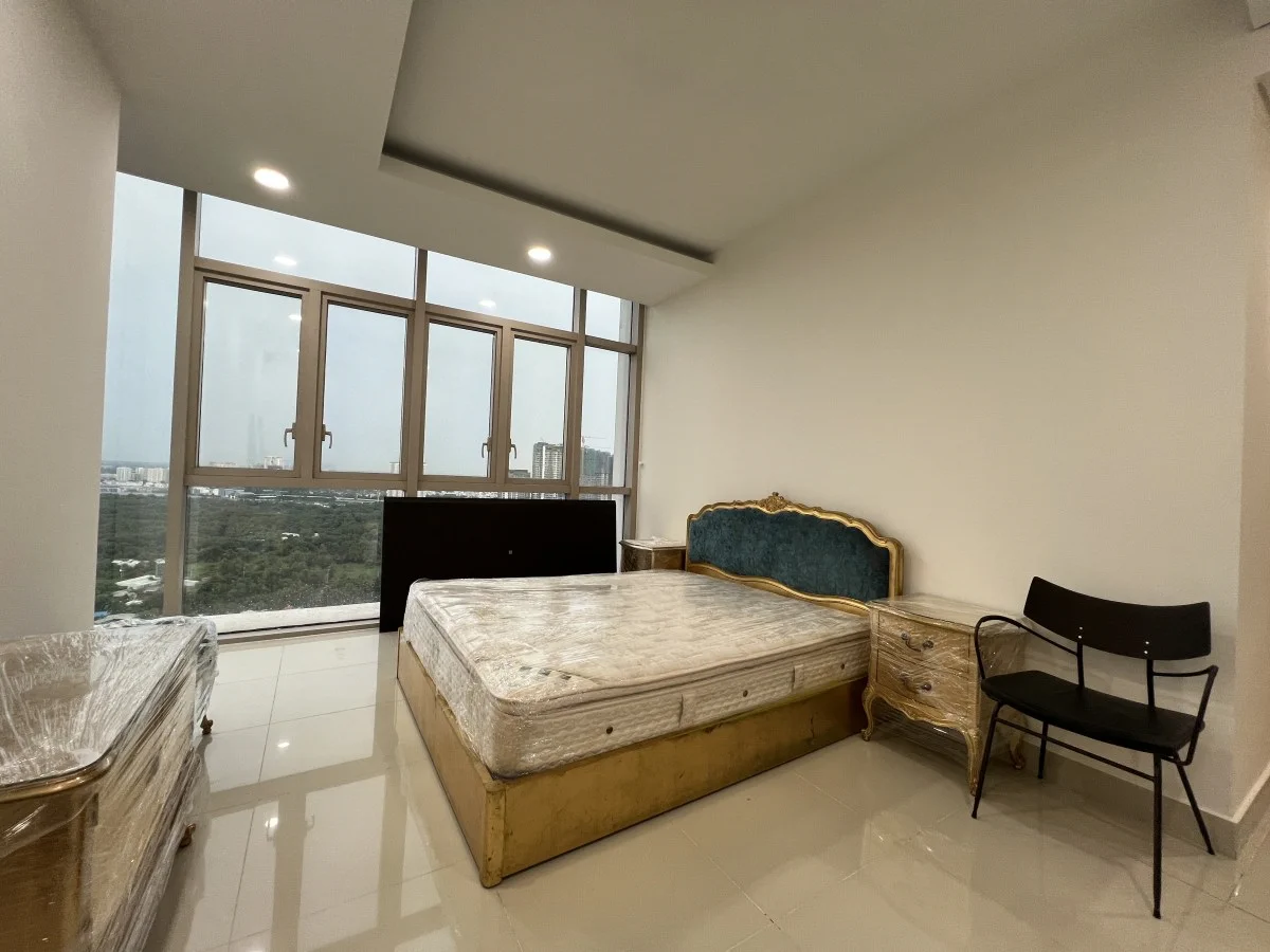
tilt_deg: +0.8
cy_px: 476
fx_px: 477
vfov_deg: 89.9
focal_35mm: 13
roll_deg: -3.0
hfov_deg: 106.2
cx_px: 635
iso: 80
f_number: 1.8
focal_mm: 1.57
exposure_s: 1/100
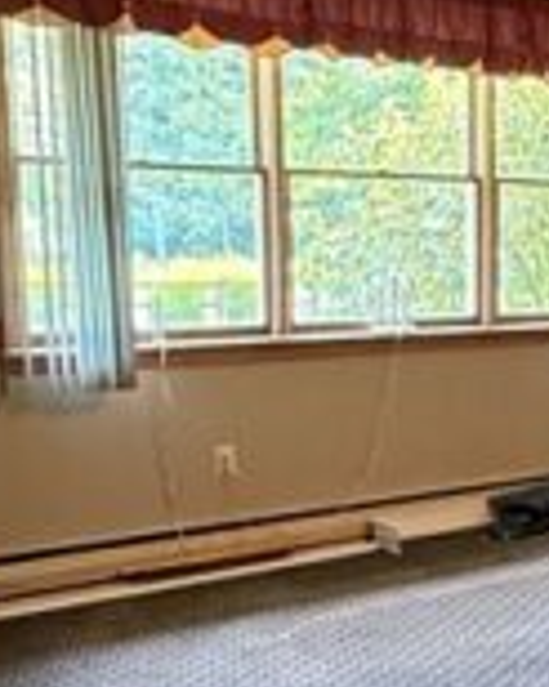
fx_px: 1443
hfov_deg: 18.6
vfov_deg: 26.6
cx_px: 866
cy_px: 468
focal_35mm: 71
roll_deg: -2.6
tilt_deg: -10.6
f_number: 2.2
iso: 320
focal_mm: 2.22
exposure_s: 1/60
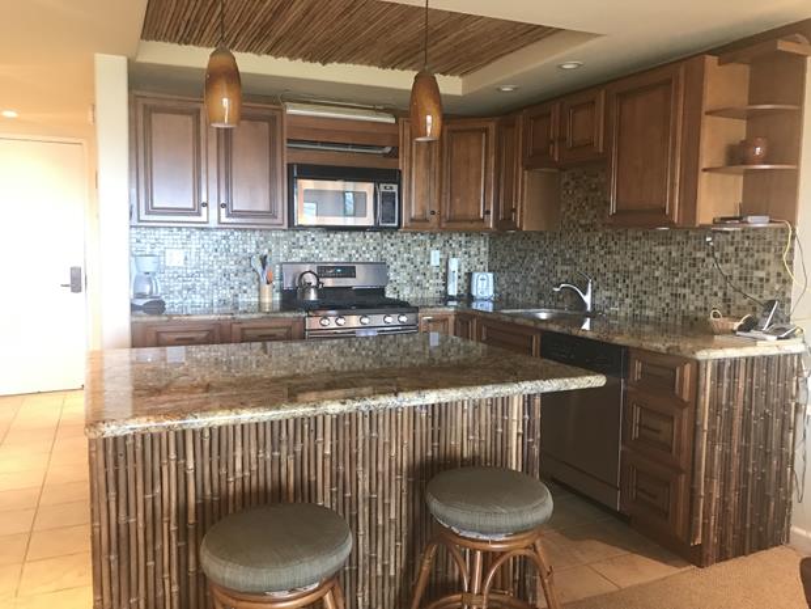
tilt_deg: -5.4
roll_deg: -0.8
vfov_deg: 49.7
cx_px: 406
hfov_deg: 63.4
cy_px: 304
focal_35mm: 28
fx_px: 656
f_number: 1.8
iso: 100
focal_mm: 3.99
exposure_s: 1/15
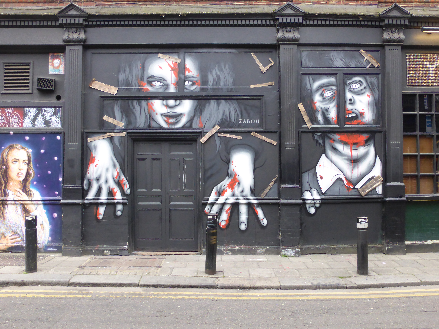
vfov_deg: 44.2
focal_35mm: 32
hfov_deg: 56.8
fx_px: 406
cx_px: 222
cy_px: 165
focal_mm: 5.4
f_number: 3.6
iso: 320
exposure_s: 1/60
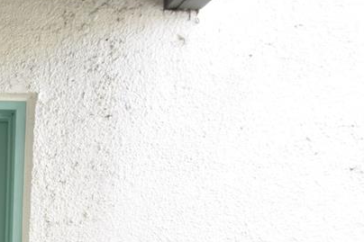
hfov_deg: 40.0
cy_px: 298
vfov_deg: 29.6
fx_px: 384
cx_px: -47
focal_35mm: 38
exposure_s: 1/60
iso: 800
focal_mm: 10
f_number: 3.5
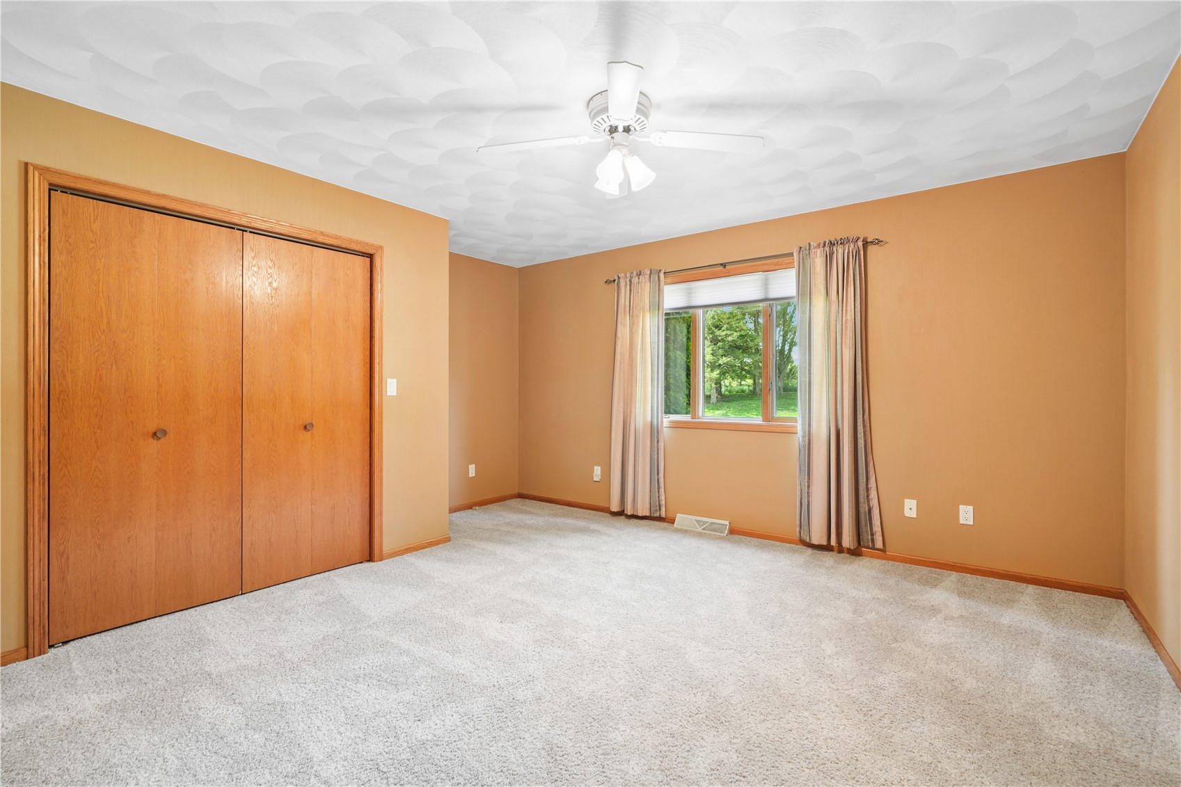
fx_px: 525
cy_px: 394
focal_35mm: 16
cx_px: 590
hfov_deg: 96.7
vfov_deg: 73.7
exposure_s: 1/4
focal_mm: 16
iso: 400
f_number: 10
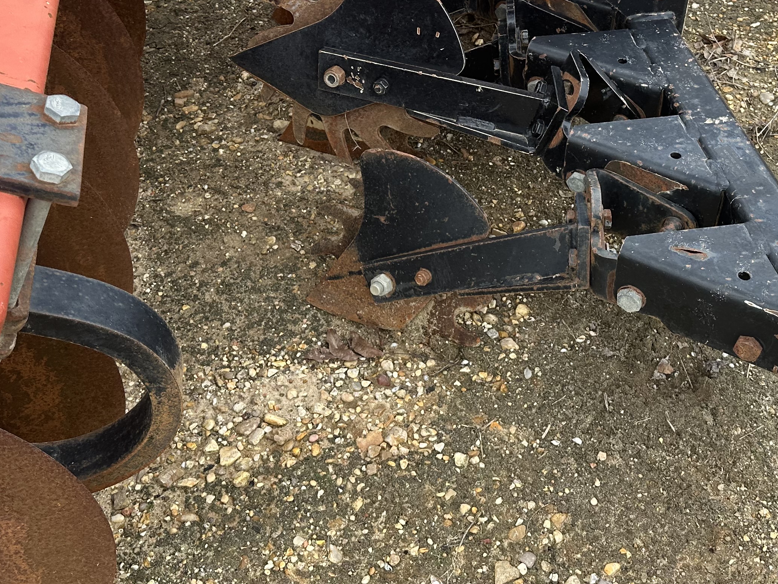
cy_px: 182
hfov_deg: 40.3
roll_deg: +2.6
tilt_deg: -40.8
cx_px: 465
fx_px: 1056
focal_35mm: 47
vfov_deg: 30.6
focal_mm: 6.86
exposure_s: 1/690
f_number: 1.78
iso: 80
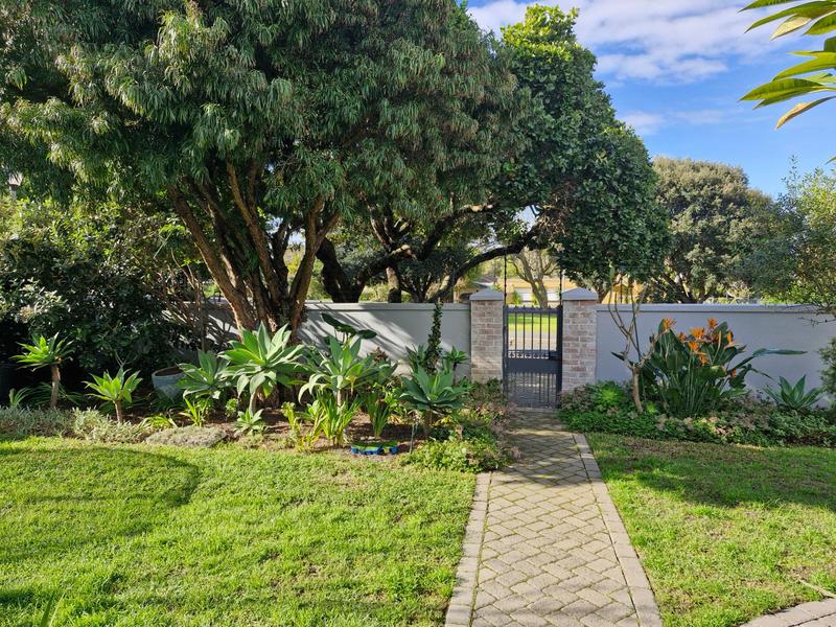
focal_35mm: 23
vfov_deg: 58.9
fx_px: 555
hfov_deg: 73.9
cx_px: 418
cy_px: 314
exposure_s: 1/588
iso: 50
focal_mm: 5.54
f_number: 1.8
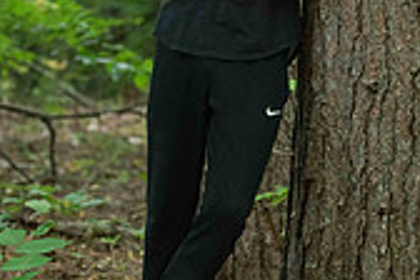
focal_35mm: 241
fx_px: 2811
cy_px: 6
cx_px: 280
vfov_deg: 5.7
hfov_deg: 8.5
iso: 800
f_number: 2.8
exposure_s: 1/200
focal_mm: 70
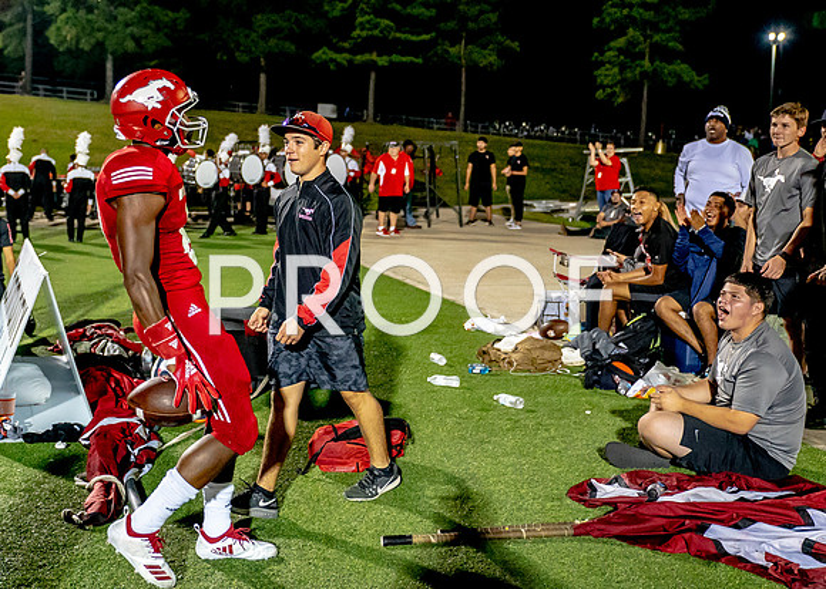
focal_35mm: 46
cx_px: 280
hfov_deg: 41.7
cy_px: 226
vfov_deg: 30.7
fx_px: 1070
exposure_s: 1/1000
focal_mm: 35
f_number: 2.8
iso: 6400
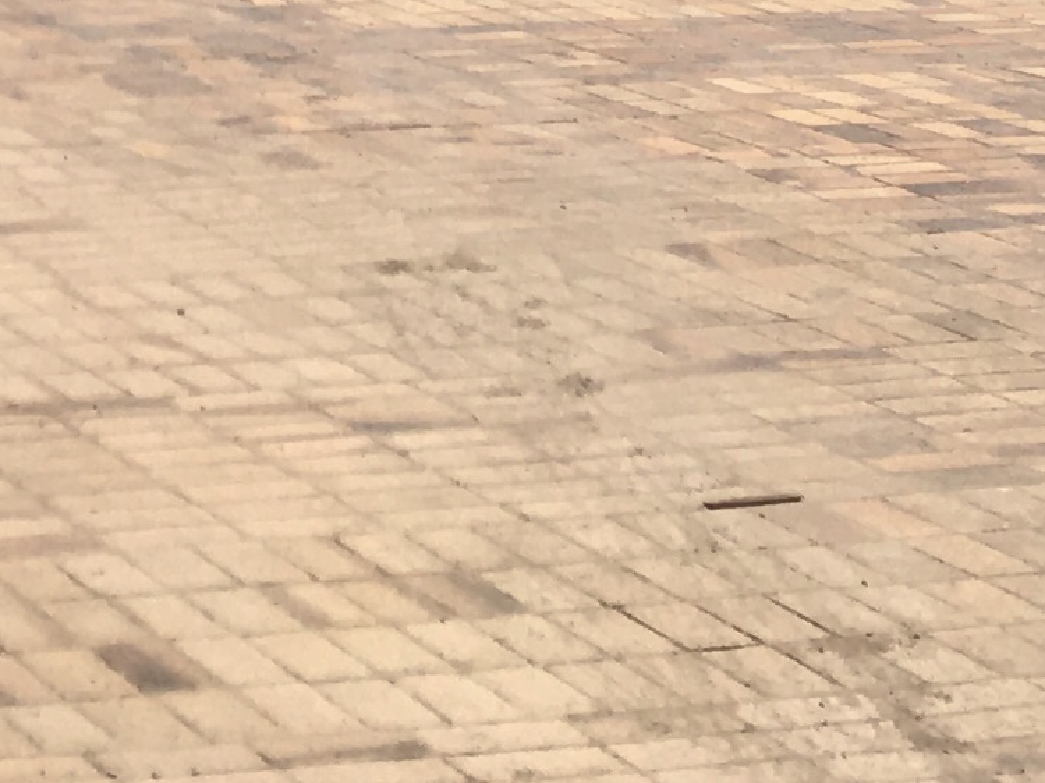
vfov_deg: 8.7
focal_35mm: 156
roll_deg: +0.0
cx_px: -309
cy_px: -1063
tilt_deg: +3.6
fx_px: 4708
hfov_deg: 12.3
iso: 25
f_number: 2.2
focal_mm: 4.15
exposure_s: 1/2262
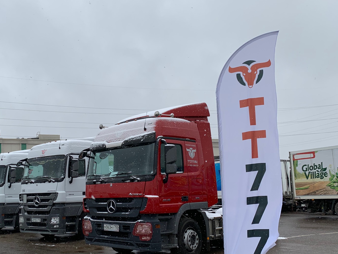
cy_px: 148
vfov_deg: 37.6
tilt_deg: +7.7
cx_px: 108
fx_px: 371
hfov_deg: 48.0
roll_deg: +2.0
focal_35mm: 38
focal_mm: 4.25
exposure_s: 1/822
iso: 25
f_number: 1.8
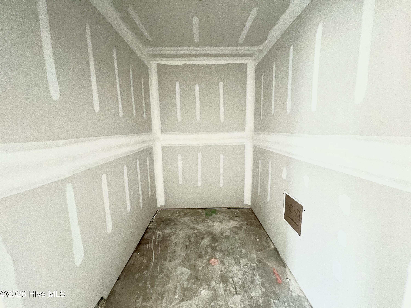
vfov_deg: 89.9
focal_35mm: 13
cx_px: 206
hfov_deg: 106.2
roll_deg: +0.6
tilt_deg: -7.8
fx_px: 154
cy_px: 154
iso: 500
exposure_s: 1/60
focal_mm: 1.57
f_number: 1.8
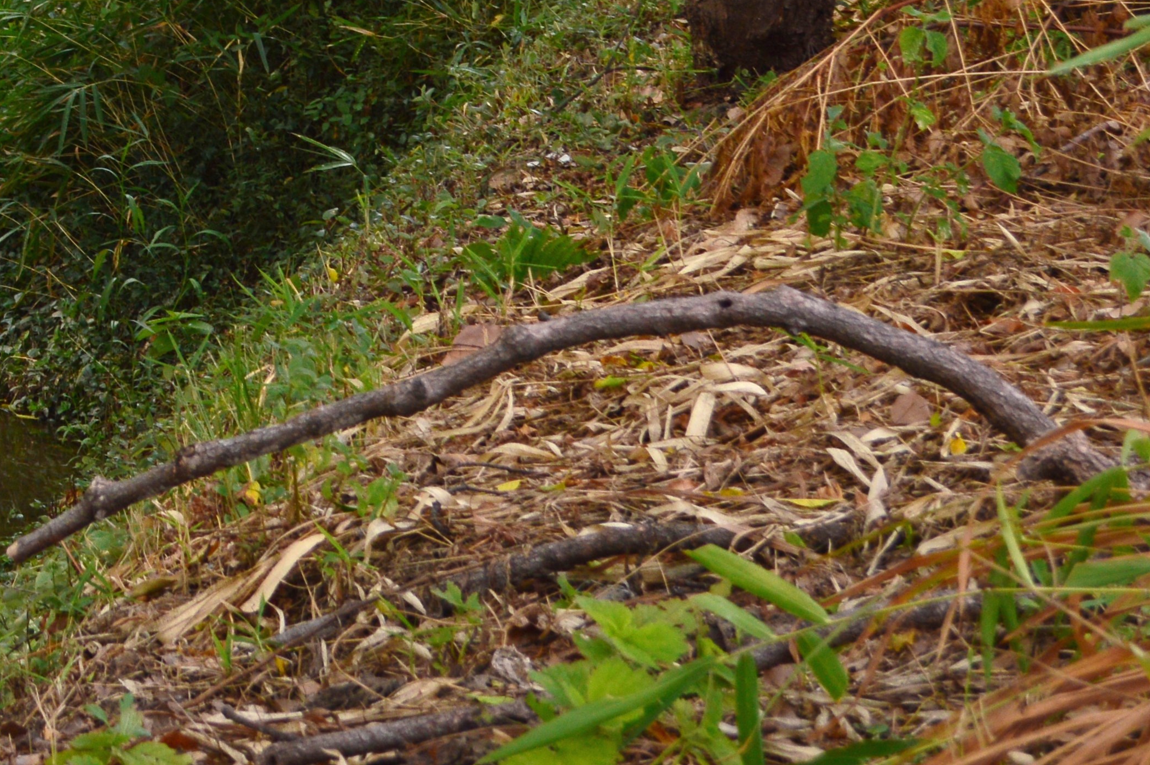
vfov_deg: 8.9
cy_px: -330
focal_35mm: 150
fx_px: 4801
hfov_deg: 13.1
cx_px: -471
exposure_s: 1/200
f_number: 7.1
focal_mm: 35
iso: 200
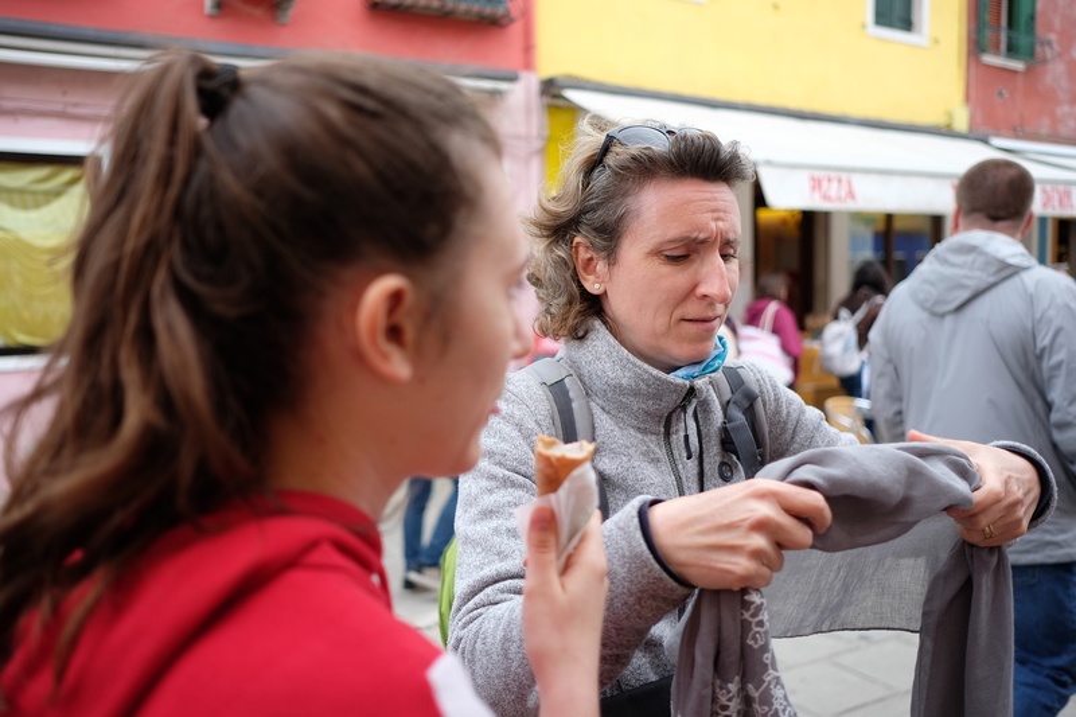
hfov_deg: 54.4
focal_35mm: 35
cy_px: 358
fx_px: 1046
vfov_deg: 37.8
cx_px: 538
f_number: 2
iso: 200
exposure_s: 1/300
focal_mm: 23
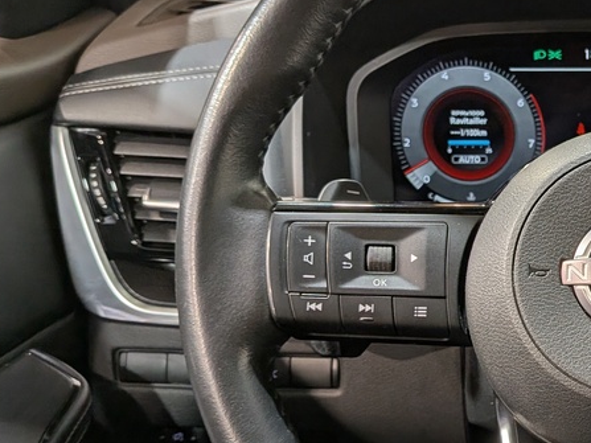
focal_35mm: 55
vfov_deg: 26.5
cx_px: 636
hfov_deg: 31.4
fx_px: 939
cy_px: 263
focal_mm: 4.53
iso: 72
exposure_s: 1/40
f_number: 1.7
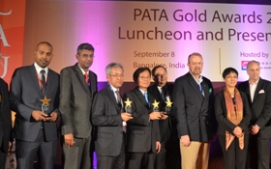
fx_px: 383
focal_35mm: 52
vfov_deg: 24.9
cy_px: 63
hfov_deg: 38.4
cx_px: 189
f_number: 4
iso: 720
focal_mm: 21
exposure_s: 1/60
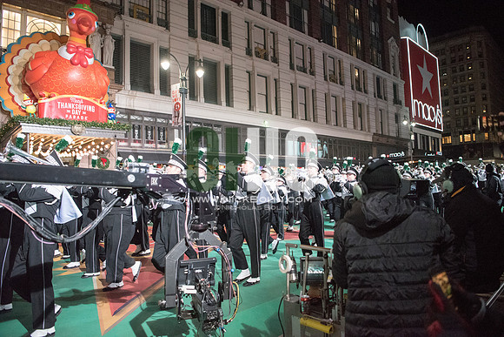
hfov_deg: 73.7
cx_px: 252
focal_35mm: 24
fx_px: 336
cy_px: 168
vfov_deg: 53.2
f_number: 2.8
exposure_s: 1/1250
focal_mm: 24
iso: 8000
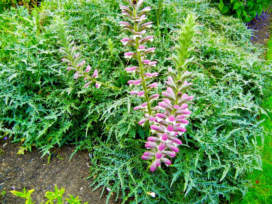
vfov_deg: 46.8
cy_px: 102
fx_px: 236
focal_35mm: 30
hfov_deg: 60.0
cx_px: 136
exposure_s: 1/210
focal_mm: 5.4
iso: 160
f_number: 3.5
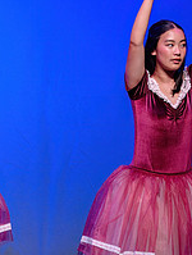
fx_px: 3959
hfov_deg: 2.8
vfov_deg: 3.7
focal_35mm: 537
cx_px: -70
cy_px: 144
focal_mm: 185
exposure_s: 1/400
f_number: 2.8
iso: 1250
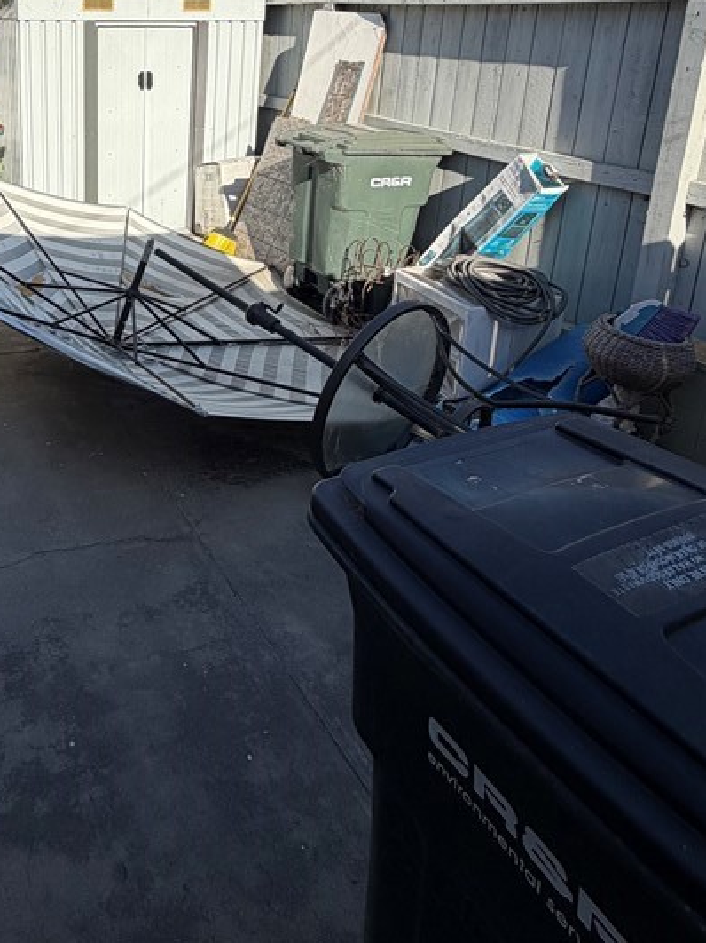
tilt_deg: -14.6
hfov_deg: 47.8
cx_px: 117
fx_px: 735
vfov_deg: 60.7
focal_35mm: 27
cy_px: 206
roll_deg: +0.4
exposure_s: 1/770
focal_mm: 2.22
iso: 32
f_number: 2.2
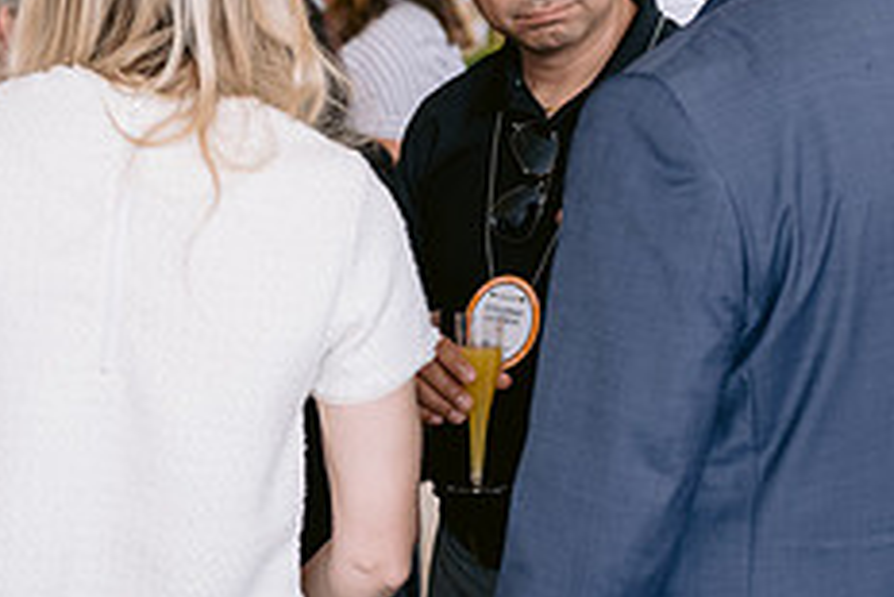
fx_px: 3106
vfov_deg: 11.0
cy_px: 210
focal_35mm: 125
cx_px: 447
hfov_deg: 16.4
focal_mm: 50
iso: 640
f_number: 3.2
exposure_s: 1/200
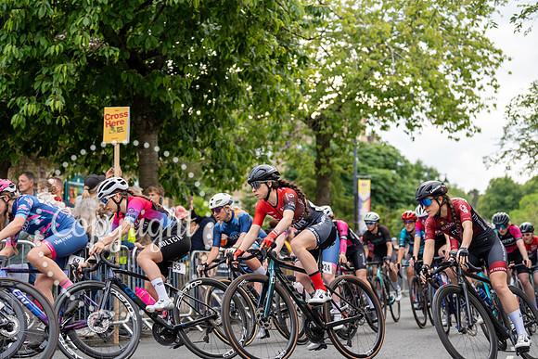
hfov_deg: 28.8
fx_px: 1046
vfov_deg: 19.5
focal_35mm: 70
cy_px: 180
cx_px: 269
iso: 500
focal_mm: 70
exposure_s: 1/500
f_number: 2.8
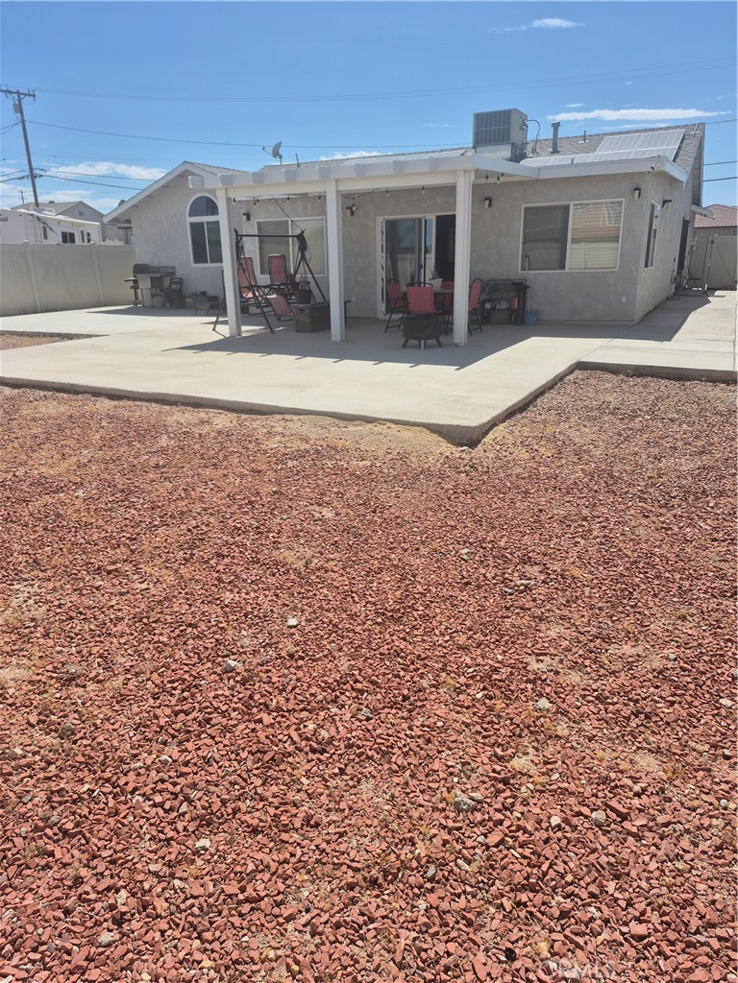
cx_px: 369
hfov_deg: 58.9
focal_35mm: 23
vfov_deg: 73.9
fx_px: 654
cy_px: 492
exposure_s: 1/2488
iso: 25
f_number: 1.8
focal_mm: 5.4
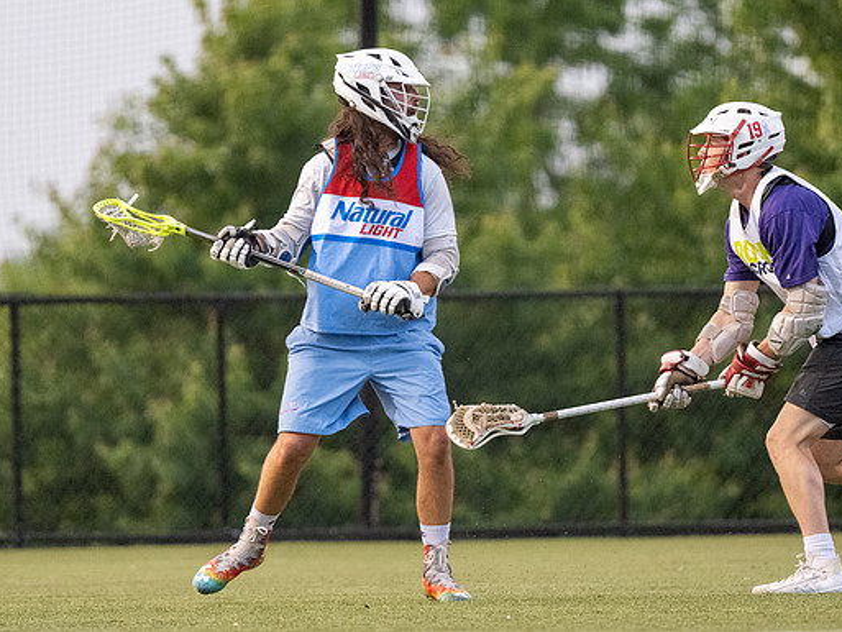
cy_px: 222
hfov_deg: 2.5
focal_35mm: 786
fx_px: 19123
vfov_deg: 1.9
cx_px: 454
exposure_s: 1/1000
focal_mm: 500
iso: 7200
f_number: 5.6
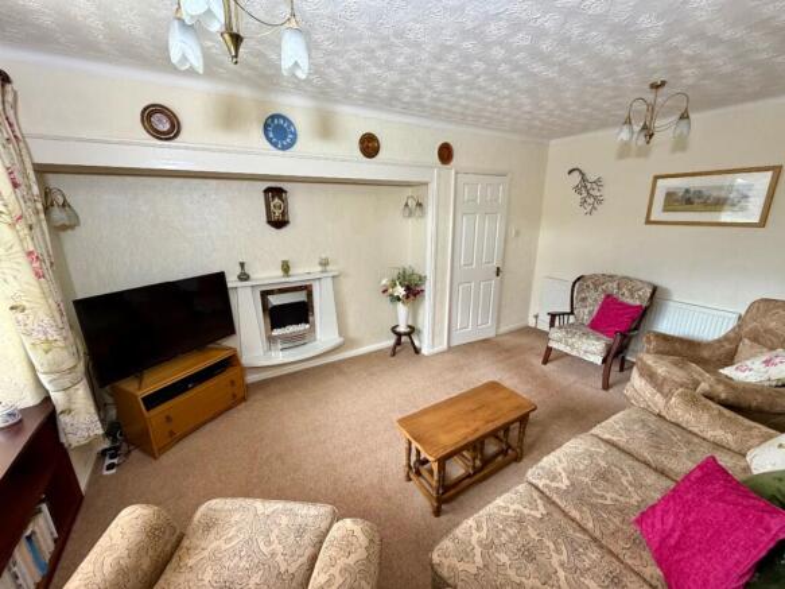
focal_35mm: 14
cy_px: 294
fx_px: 317
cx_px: 392
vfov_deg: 85.7
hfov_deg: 102.1
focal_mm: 2.22
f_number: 2.2
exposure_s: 1/121
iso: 250
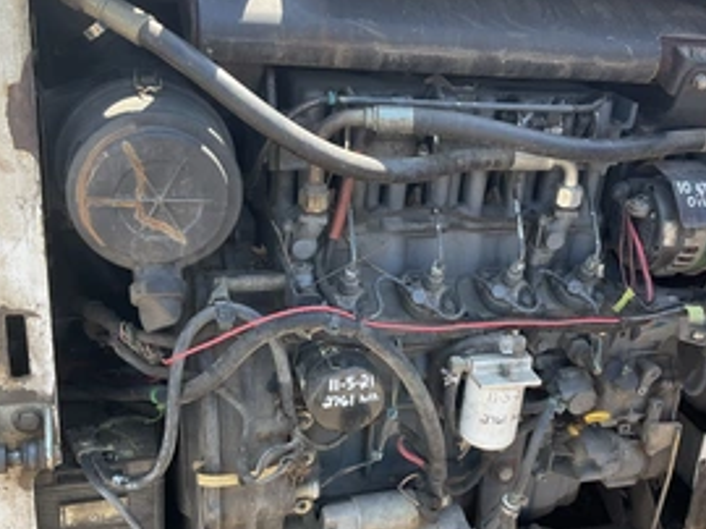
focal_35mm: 43
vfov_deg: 33.5
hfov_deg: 43.7
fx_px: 876
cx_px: 424
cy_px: 301
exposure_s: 1/225
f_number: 1.8
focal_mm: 3
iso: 25
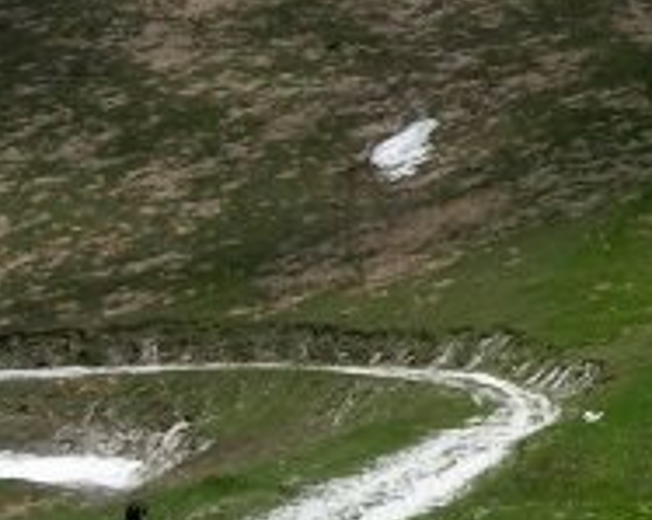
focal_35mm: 159
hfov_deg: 11.3
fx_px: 3063
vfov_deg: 9.7
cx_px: 1168
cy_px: 185
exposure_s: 1/789
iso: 64
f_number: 4.8
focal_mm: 7.8
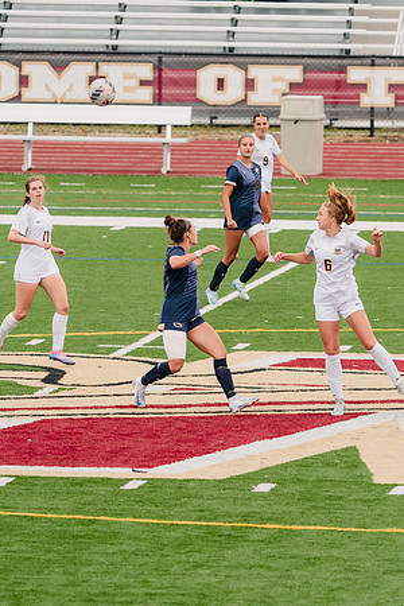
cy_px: 317
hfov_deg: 3.5
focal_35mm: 389
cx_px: 246
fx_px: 6550
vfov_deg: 5.3
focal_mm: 248
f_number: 5.6
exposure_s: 1/1600
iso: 640
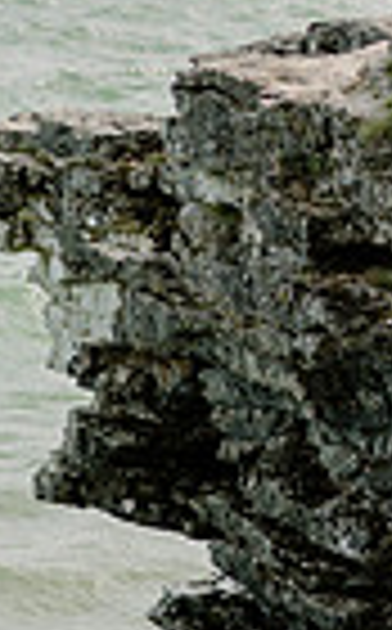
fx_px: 3261
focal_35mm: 190
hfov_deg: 6.7
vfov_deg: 11.0
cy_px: 9
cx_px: 656
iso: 125
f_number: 2.5
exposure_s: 1/800
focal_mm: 58
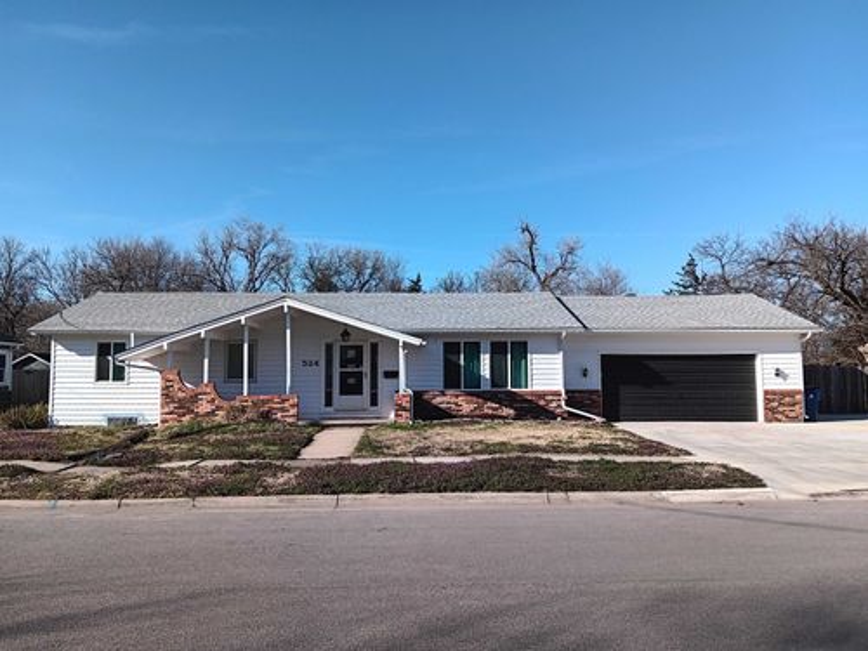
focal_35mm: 26
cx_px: 434
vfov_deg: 53.1
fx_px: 652
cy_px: 326
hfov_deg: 67.3
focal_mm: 3.98
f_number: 1.8
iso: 20
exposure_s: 1/1000
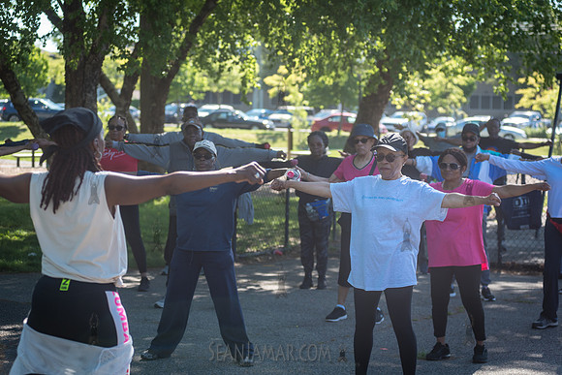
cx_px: 281
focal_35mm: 80
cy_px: 188
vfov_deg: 17.1
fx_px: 1249
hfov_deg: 25.4
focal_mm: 80
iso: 200
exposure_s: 1/800
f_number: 3.5
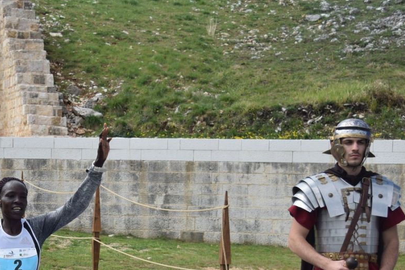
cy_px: 273
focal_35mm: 83
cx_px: 61
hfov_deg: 24.0
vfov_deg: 16.1
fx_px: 934
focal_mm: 27
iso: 200
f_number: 4
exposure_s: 1/2000
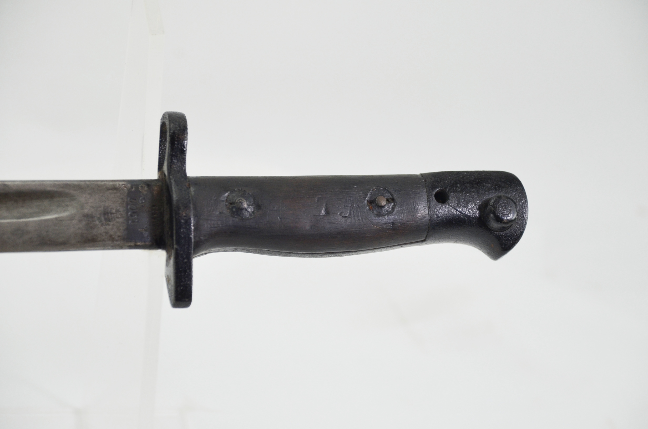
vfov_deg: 10.1
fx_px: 2425
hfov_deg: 15.2
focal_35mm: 135
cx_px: 324
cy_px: 214
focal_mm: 90
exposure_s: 1/250
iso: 560
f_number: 5.6
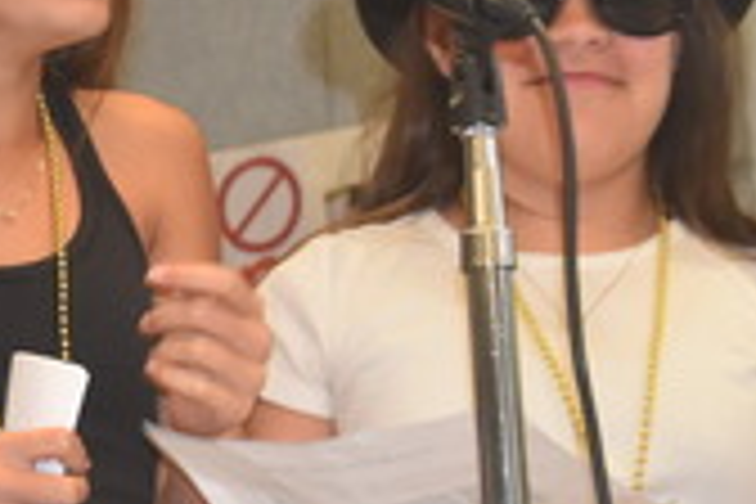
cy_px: 230
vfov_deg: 5.0
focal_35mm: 276
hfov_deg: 7.4
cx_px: -360
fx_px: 5789
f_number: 5.6
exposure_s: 1/60
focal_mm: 55
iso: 900
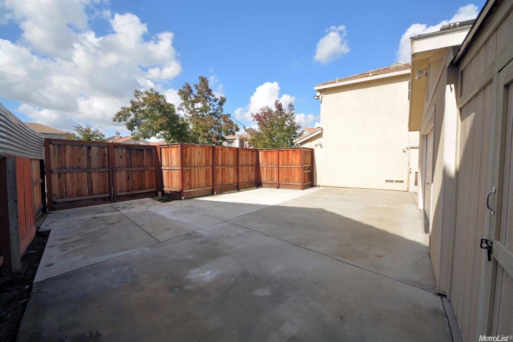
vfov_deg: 77.3
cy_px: 171
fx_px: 214
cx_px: 256
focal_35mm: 15
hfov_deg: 100.4
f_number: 9
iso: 100
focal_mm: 10
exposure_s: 1/200
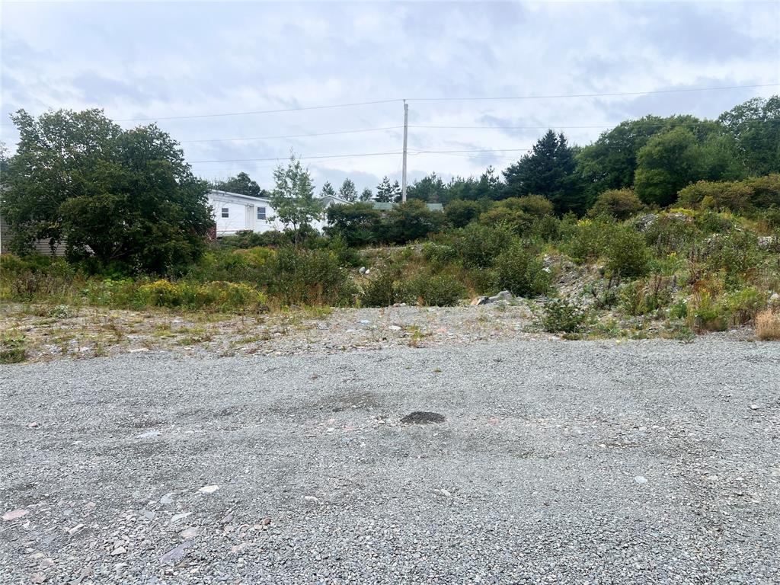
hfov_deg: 67.3
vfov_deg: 53.1
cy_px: 292
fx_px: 586
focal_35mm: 26
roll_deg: -1.2
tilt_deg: -3.6
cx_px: 390
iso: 50
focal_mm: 5.7
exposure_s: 1/2994
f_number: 1.5
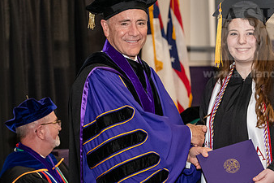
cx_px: 166
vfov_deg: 10.2
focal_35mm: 134
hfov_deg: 15.3
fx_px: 1019
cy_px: 91
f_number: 5
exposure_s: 1/200
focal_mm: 78
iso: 2500
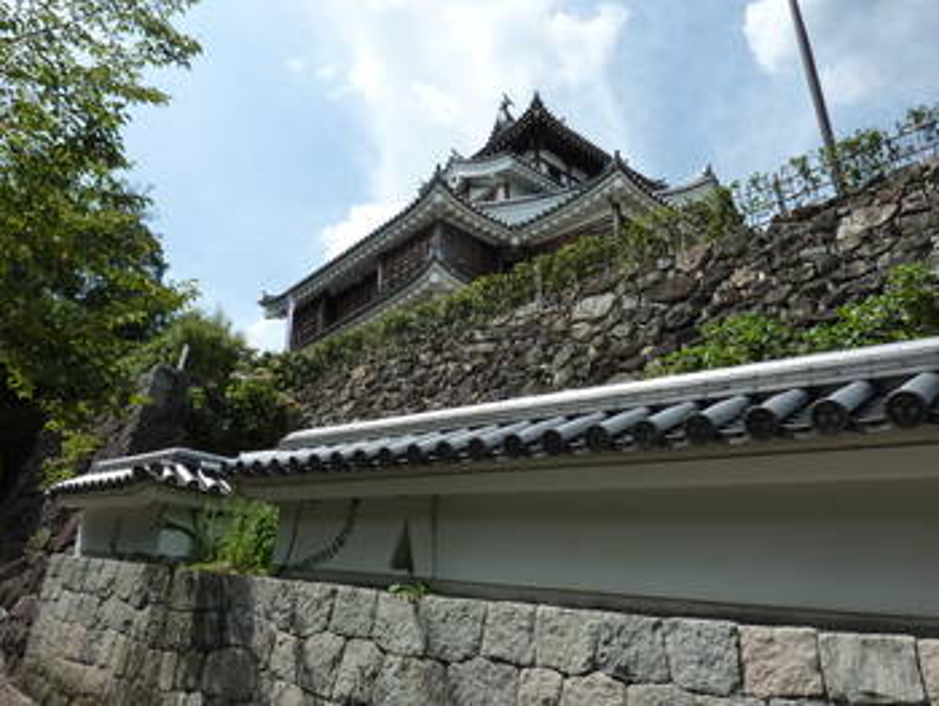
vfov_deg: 54.9
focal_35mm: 25
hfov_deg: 69.4
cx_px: 470
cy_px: 353
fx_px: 679
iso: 125
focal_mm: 4.1
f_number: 5
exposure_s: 1/400
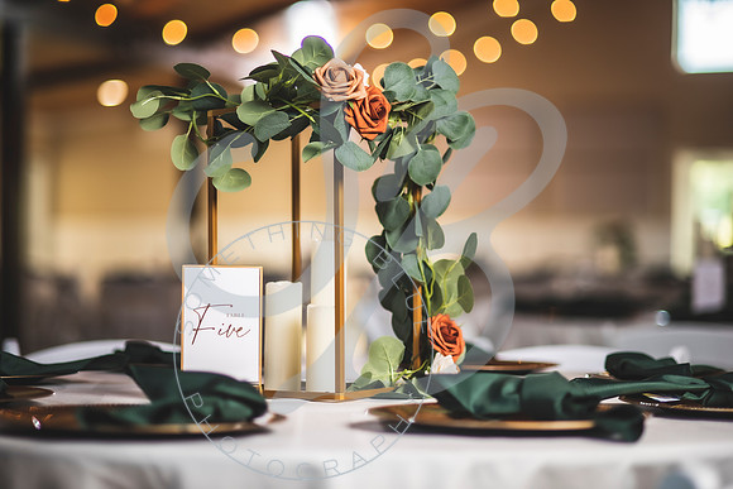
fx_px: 1740
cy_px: 244
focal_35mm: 85
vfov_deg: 16.0
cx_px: 366
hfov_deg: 23.8
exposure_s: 1/200
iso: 200
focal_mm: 85
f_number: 1.8
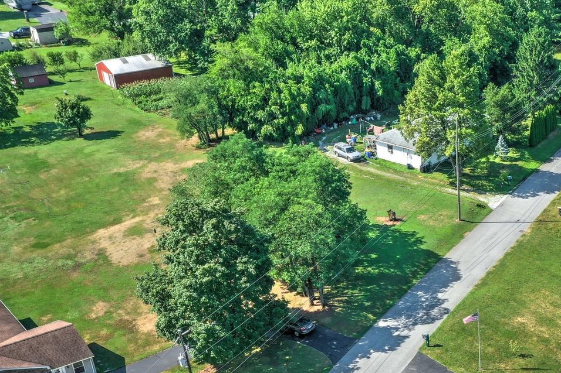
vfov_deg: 21.8
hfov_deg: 31.5
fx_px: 935
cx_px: 524
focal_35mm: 60
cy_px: 378
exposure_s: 1/400
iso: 100
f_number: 5.6
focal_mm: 10.3
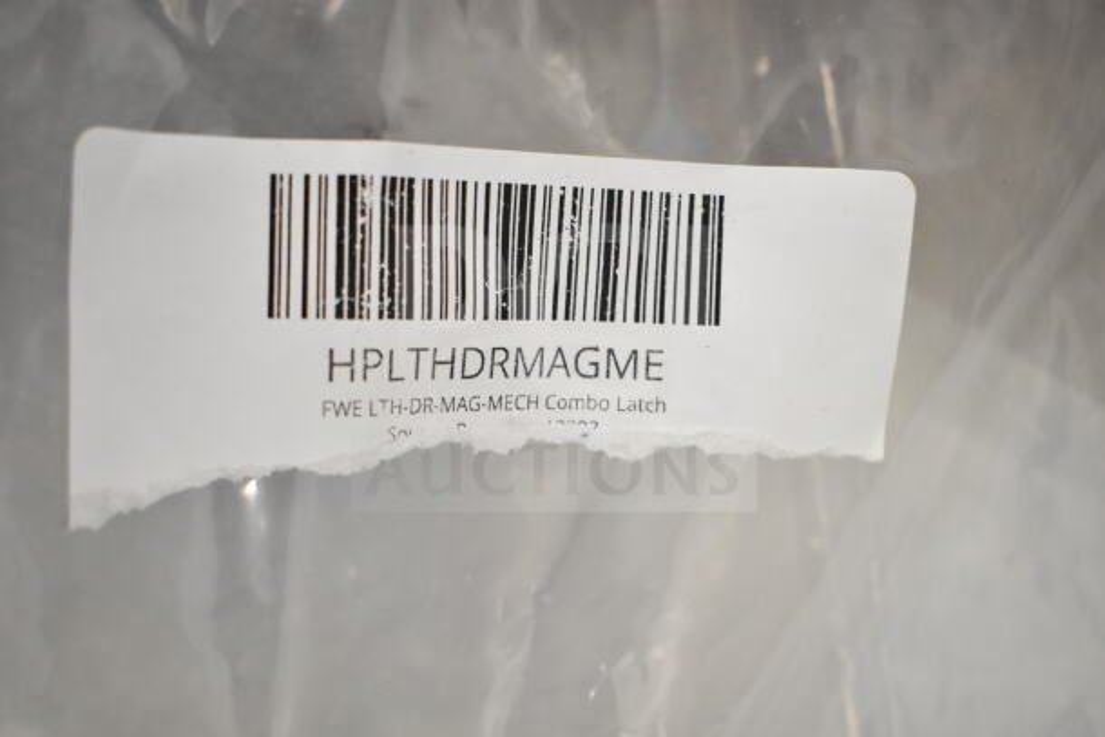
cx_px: 552
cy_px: 368
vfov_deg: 28.1
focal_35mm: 48
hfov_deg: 41.1
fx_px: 1474
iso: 1600
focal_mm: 32
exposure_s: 1/80
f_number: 4.5
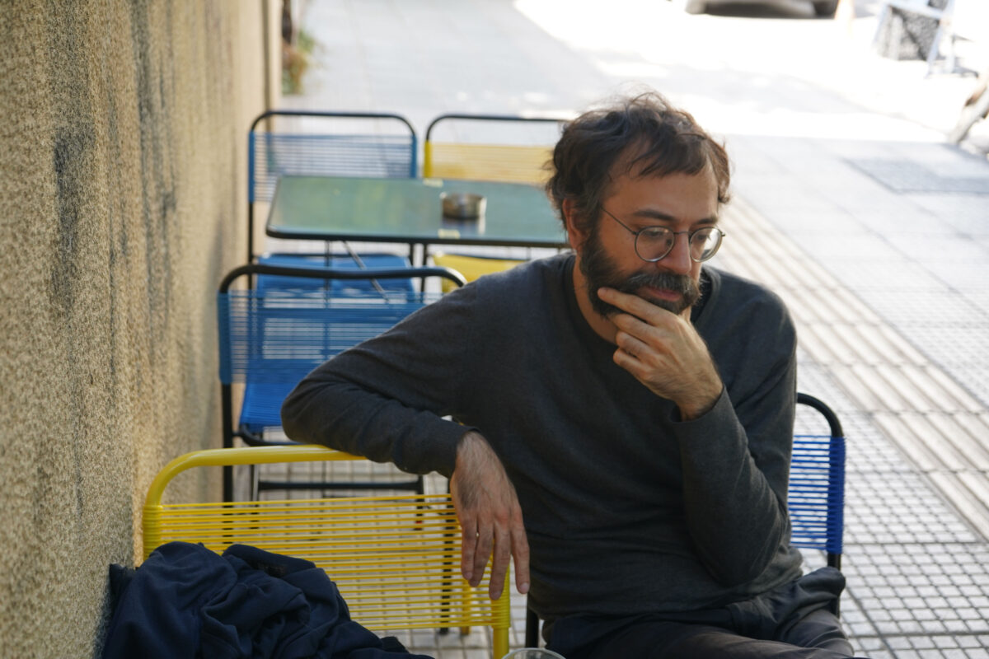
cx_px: 494
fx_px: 1401
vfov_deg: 26.5
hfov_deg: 38.9
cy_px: 330
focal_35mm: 51
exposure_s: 1/160
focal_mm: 51
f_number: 4.5
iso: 400
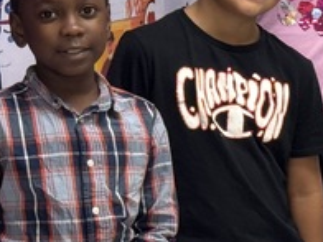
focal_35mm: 251
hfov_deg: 7.6
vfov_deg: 5.9
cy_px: 133
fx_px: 2342
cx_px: 616
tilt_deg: -8.5
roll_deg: -1.6
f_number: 1.78
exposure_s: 1/60
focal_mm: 6.76
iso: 125
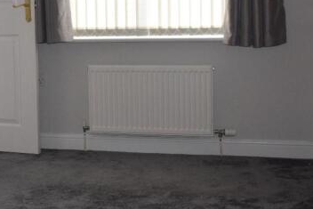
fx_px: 583
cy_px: 48
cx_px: 75
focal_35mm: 67
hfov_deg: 29.6
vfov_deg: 20.2
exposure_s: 1/80
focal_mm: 24
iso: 800
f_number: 4.5
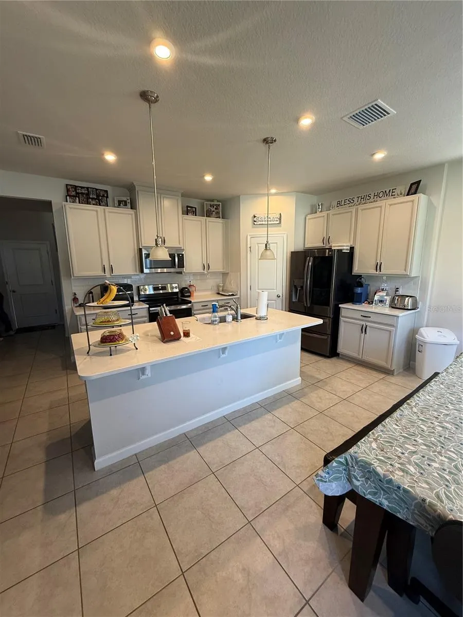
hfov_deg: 85.7
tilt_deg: -9.9
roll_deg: -2.3
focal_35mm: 14
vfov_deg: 102.1
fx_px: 250
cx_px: 232
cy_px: 308
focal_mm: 2.22
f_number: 2.2
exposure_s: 1/120
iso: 160
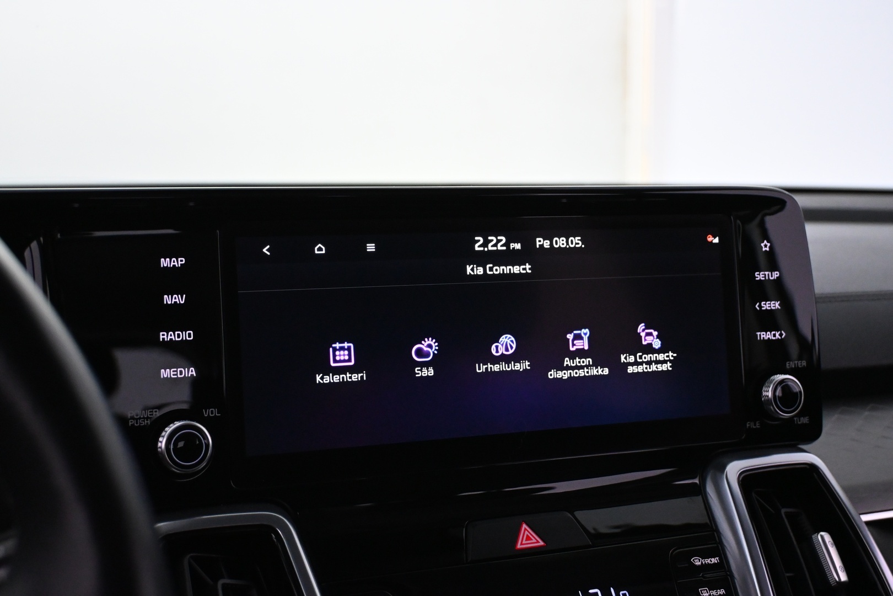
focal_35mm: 50
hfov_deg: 40.0
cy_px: 298
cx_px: 446
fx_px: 1228
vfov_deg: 27.3
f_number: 5
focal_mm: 33
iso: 3200
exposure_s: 1/80
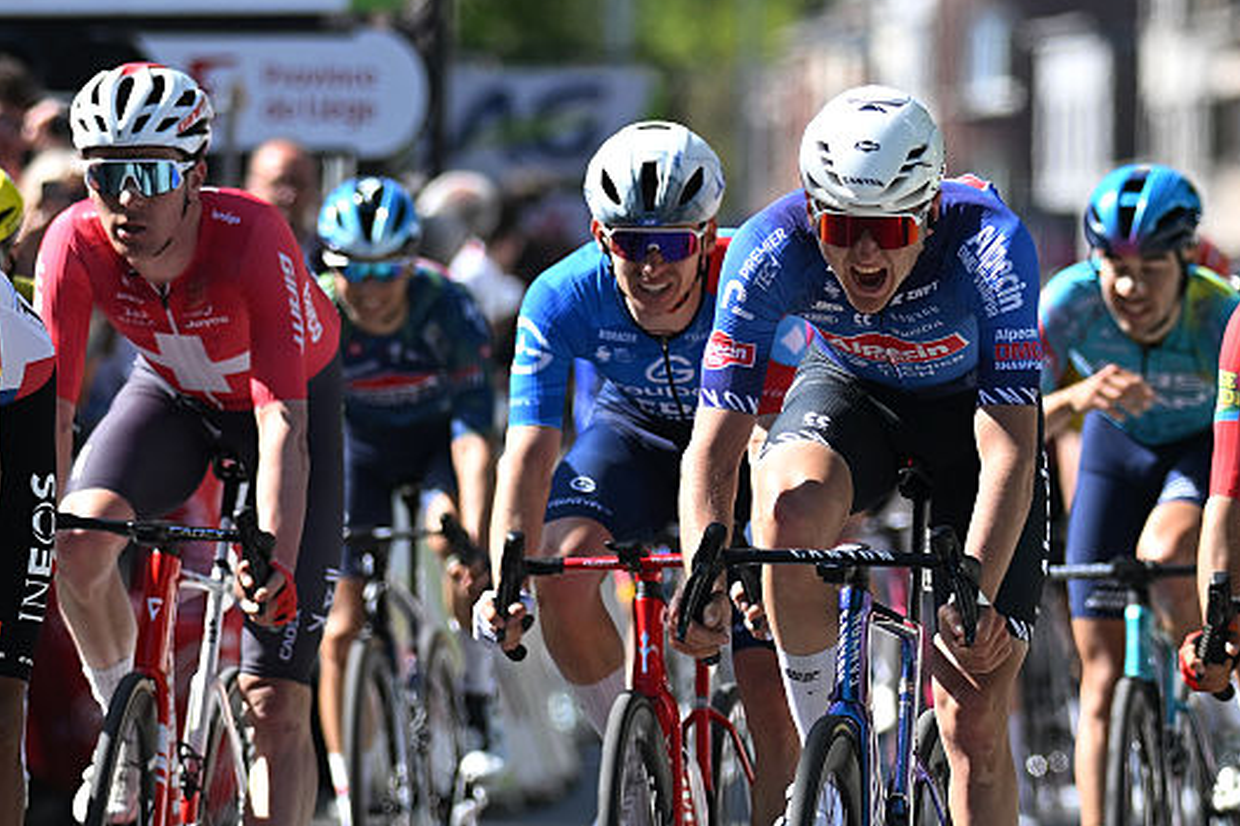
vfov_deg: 2.6
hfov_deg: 3.8
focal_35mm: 538
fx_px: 18524
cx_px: 842
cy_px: 577
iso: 400
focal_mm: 185
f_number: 3.2
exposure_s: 1/3200
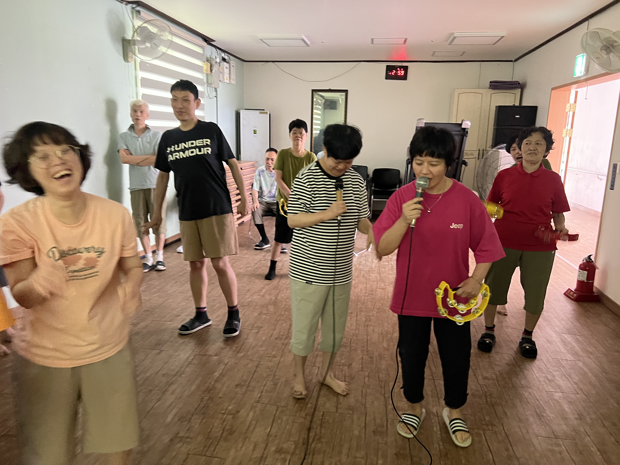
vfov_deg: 53.1
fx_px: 466
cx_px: 310
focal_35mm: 26
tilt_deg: -7.2
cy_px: 232
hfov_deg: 67.3
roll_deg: -3.2
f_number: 1.5
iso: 640
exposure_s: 1/30
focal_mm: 5.7
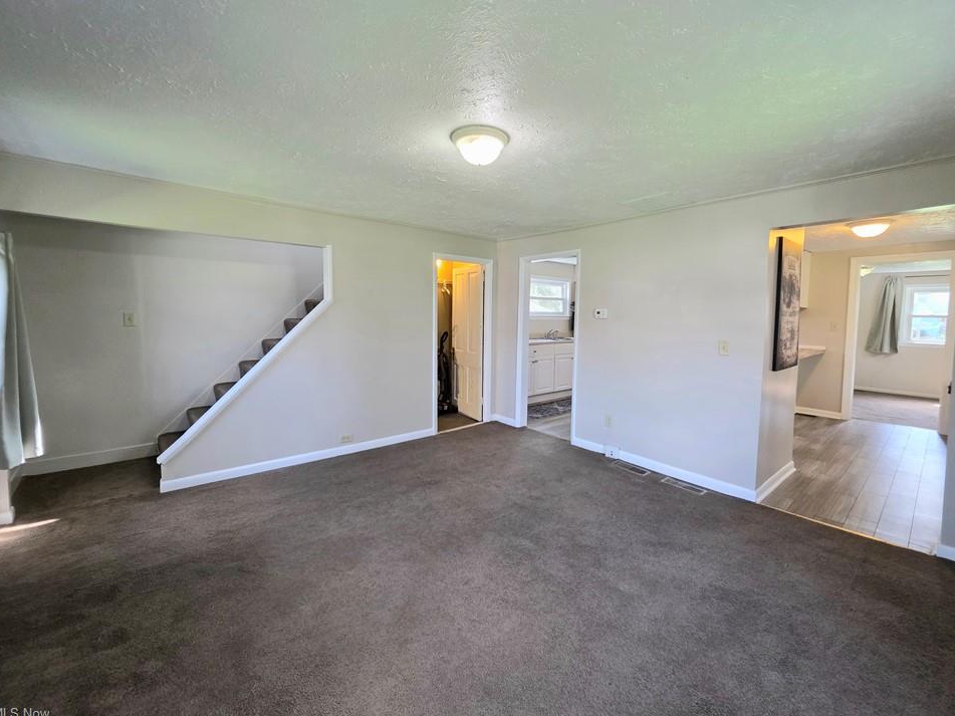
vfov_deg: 85.6
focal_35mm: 14
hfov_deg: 102.0
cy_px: 337
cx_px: 504
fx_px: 386
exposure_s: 1/120
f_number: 1.9
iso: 250
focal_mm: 2.2
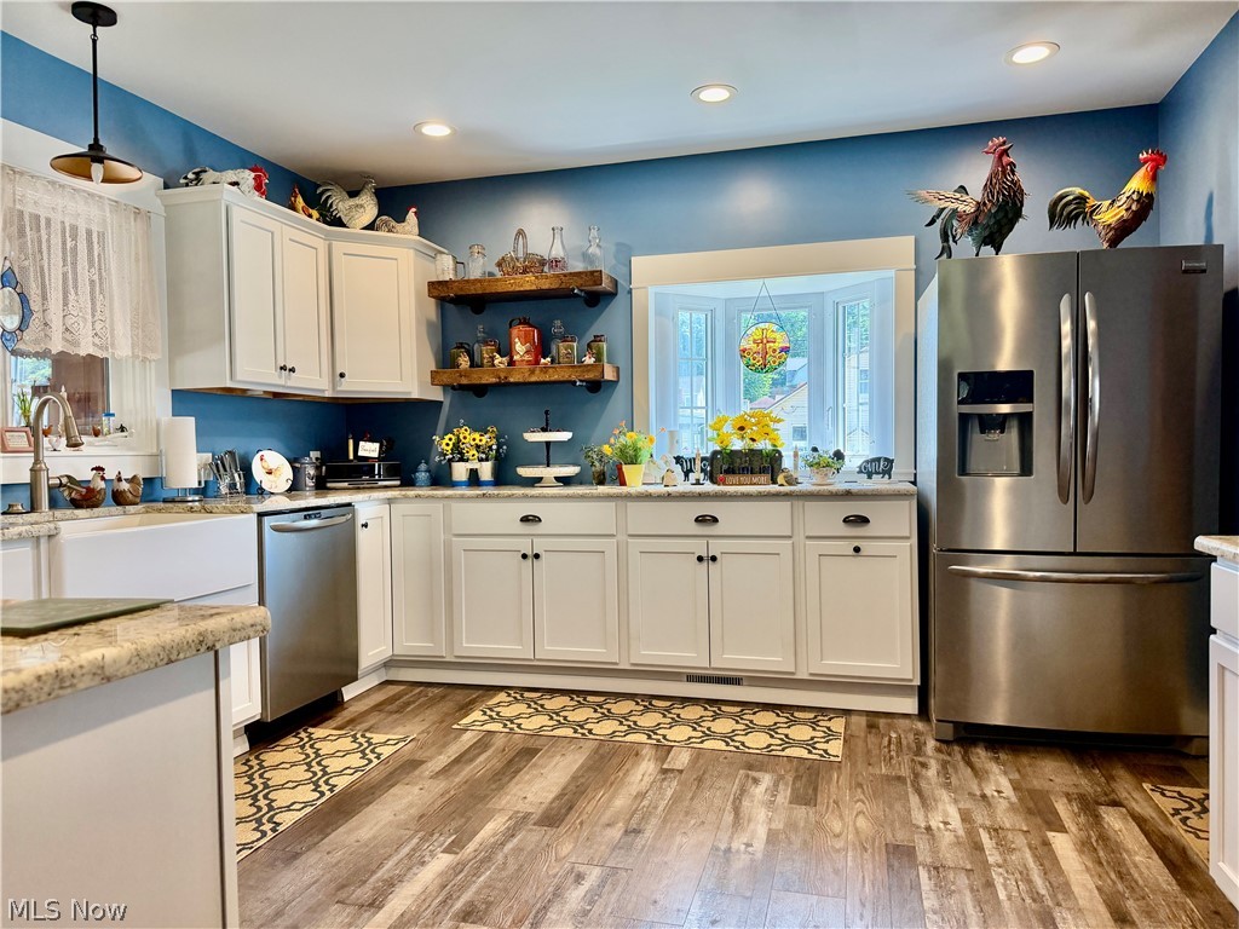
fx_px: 859
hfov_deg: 71.6
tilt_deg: -1.1
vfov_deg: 56.8
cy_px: 464
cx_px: 620
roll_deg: +1.0
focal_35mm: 24
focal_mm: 6.76
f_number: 1.78
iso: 200
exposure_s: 1/221
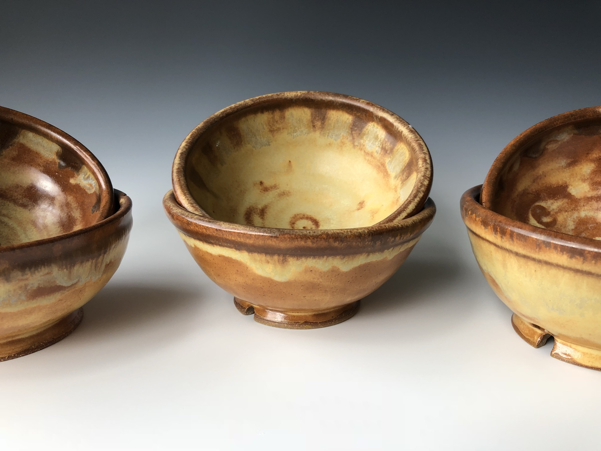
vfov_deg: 49.7
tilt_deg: -16.4
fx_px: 486
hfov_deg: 63.4
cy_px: 226
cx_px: 300
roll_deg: -0.8
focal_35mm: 28
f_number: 1.8
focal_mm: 4
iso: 40
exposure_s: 1/120
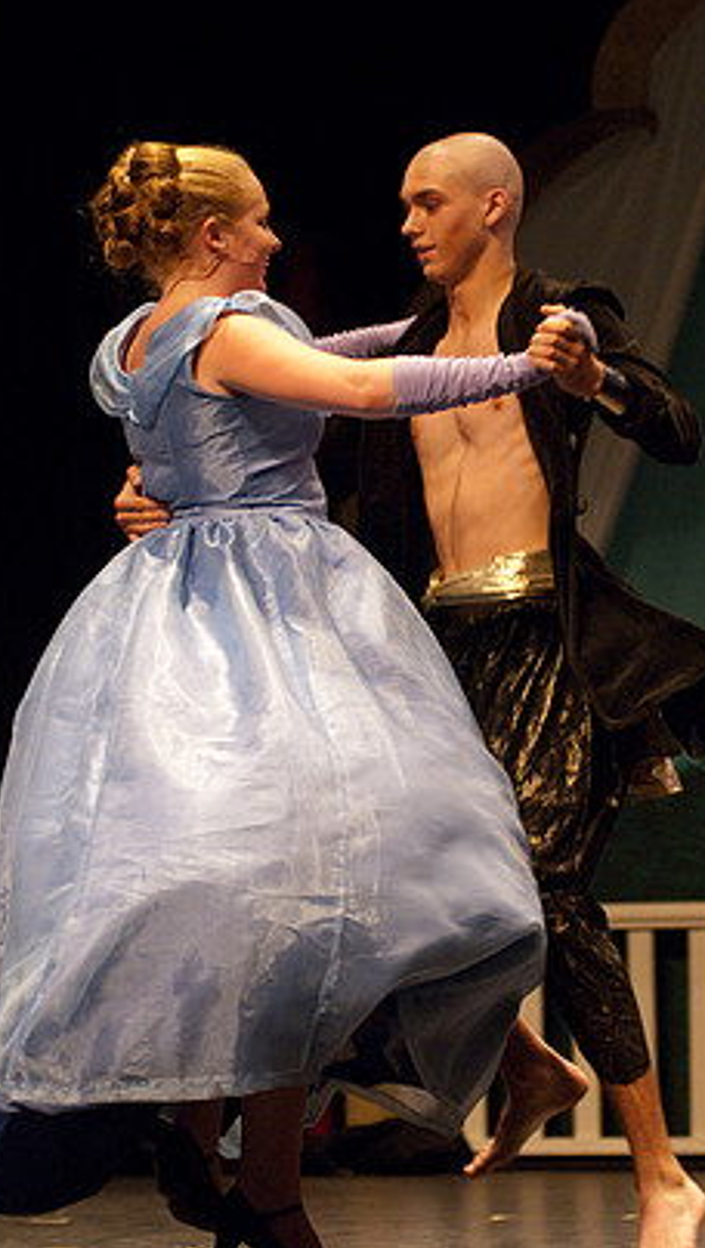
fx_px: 4641
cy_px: 643
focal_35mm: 140
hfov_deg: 8.7
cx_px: 419
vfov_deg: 15.3
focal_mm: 80
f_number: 2.8
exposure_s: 1/160
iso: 1250
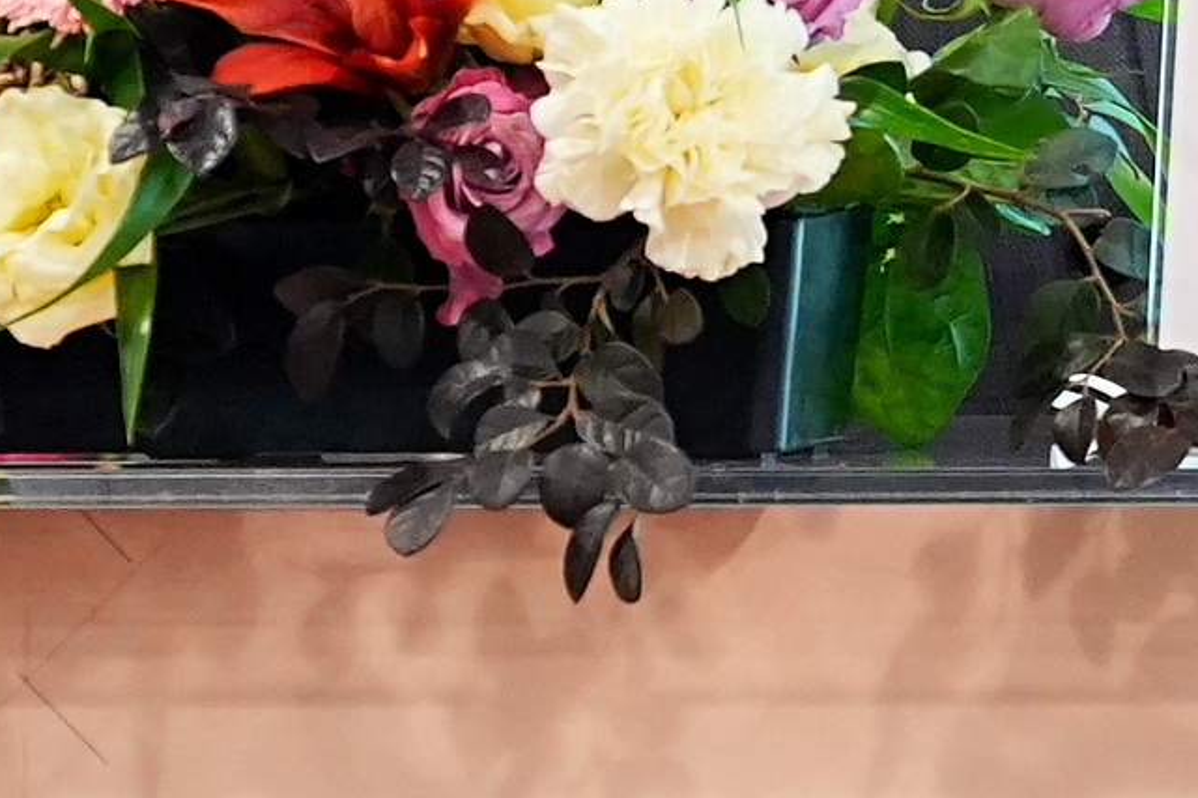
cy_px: -6
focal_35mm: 1438
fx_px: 47838
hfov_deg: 1.4
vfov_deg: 1.0
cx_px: 1293
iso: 2000
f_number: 4.5
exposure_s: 1/60
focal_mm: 200
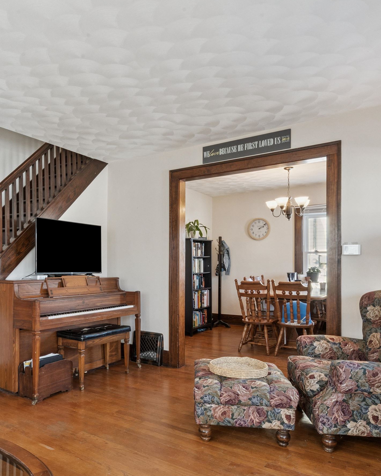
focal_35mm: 26
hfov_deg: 54.0
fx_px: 367
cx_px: 133
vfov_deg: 65.9
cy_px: 259
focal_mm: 16
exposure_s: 1/6
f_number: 18
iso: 800
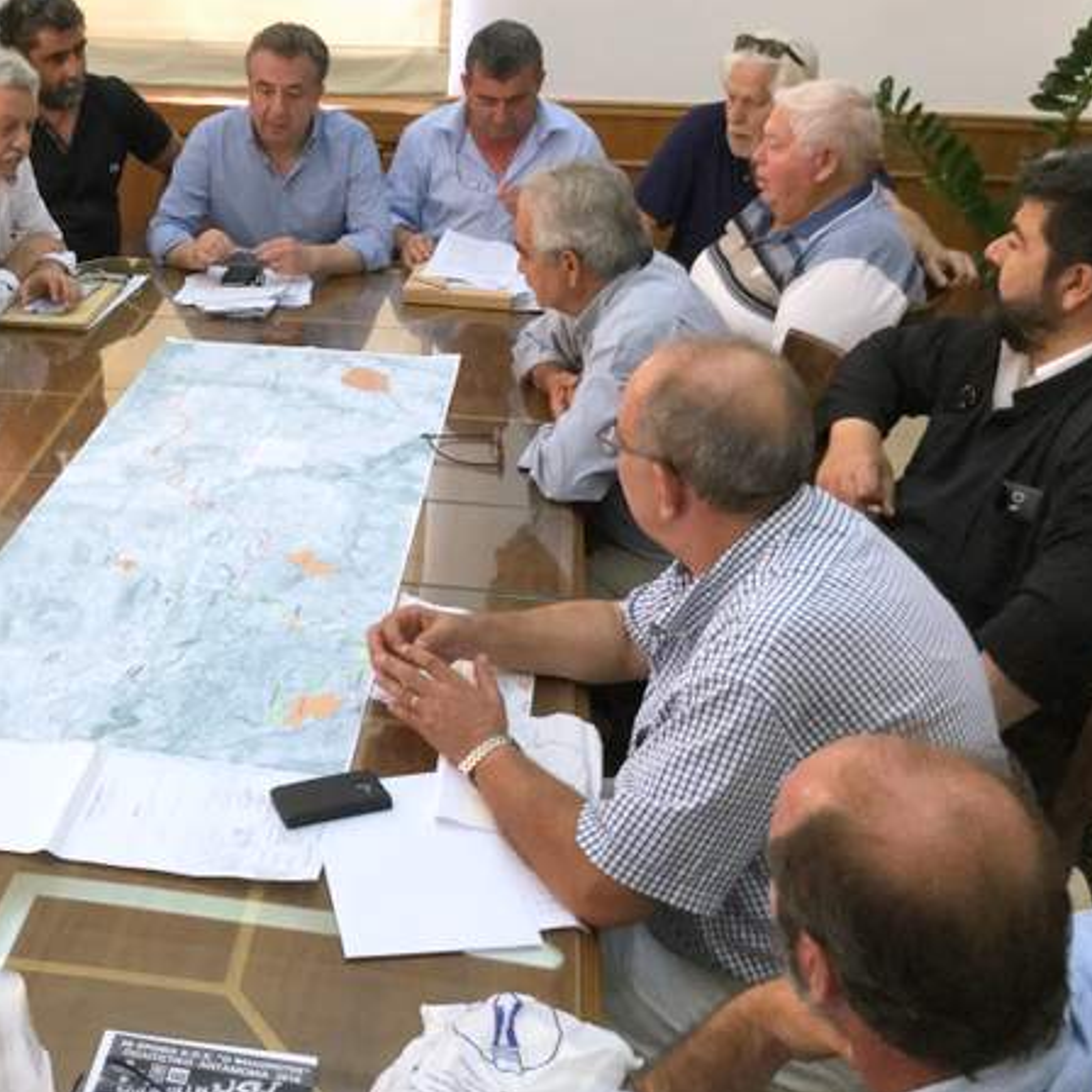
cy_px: 519
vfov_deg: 38.3
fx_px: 1570
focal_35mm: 44
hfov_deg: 37.2
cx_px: 244
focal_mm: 3.3
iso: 50
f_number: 2.4
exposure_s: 1/33
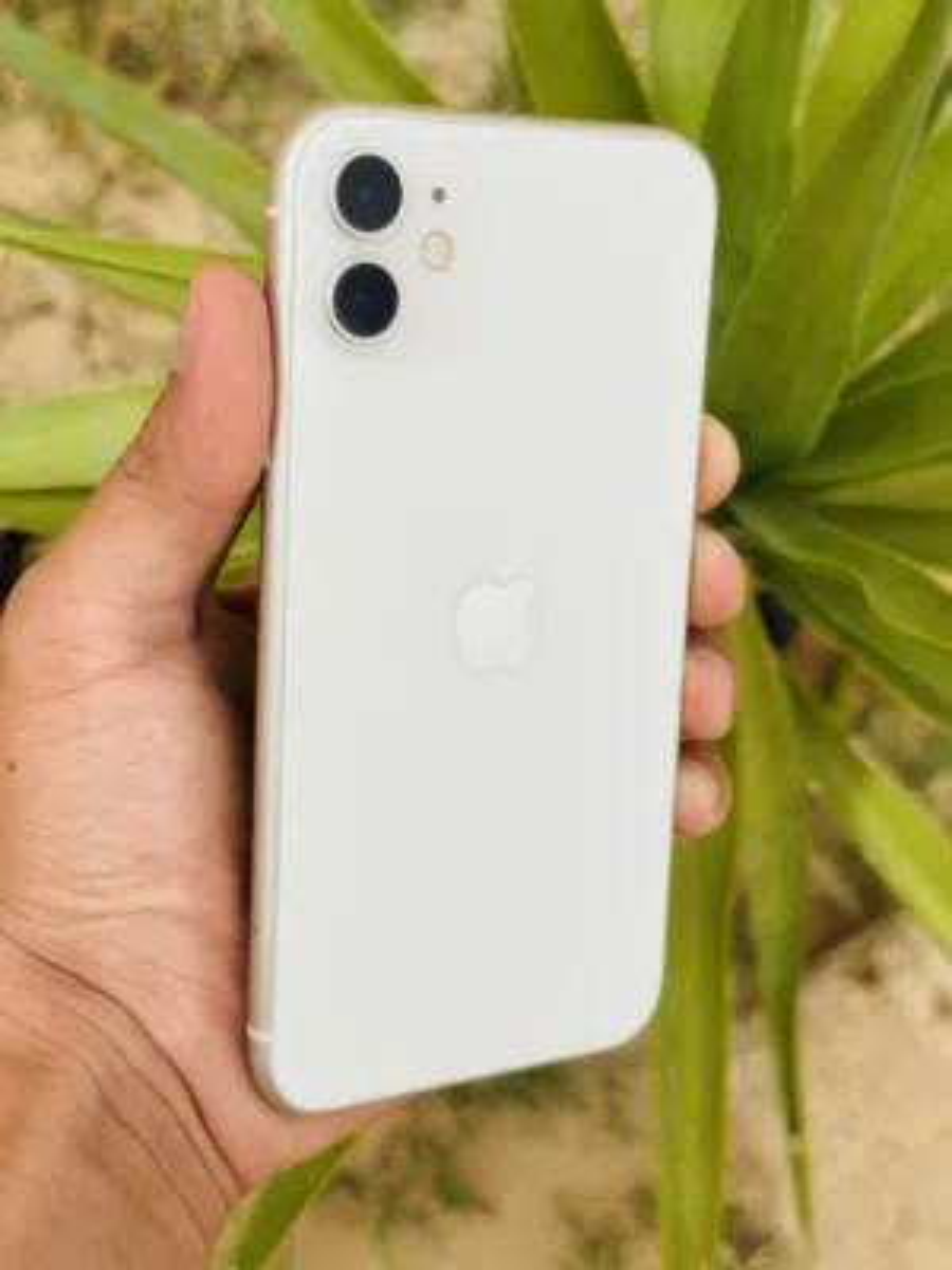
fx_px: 1760
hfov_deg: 30.3
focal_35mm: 48
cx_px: 476
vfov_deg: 39.7
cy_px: 635
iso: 100
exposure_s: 1/12048
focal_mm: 6.86
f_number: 1.78
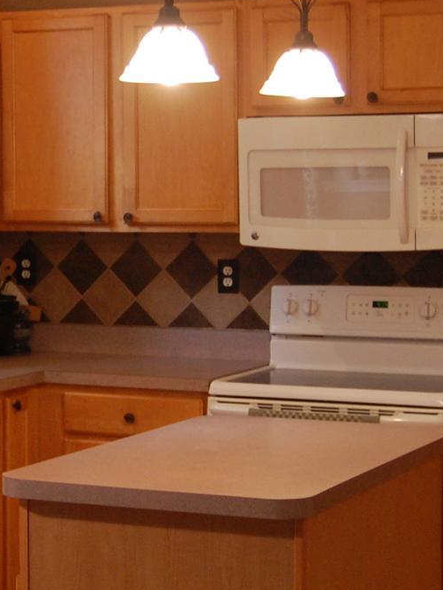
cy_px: 249
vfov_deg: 17.3
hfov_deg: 12.7
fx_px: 1945
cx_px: -53
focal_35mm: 114
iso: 800
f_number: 4
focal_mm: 26
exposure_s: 1/25
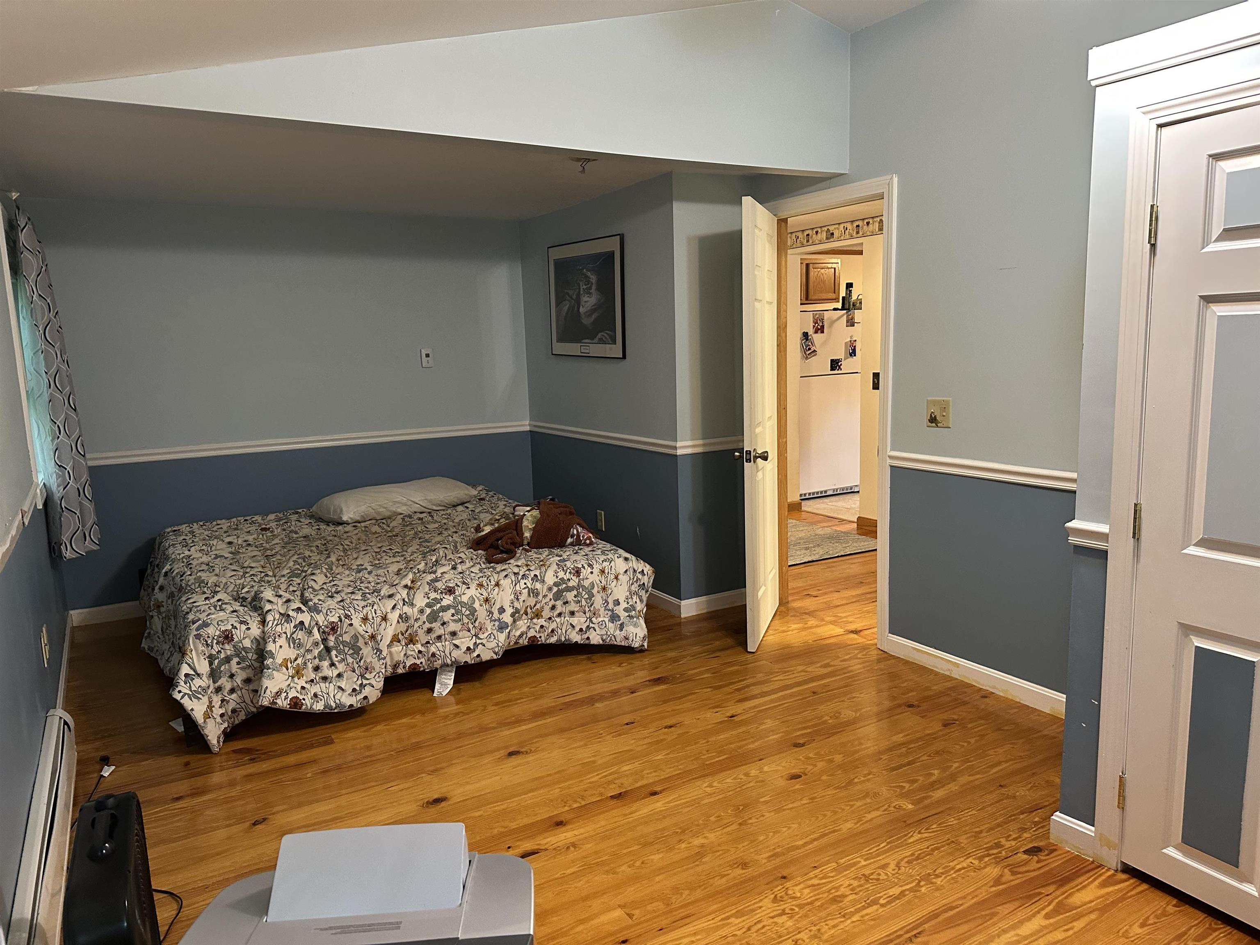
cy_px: 472
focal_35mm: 24
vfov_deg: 56.8
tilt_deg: -8.3
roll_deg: +1.7
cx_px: 630
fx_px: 874
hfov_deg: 71.6
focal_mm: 6.86
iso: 400
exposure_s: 1/60
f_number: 1.78
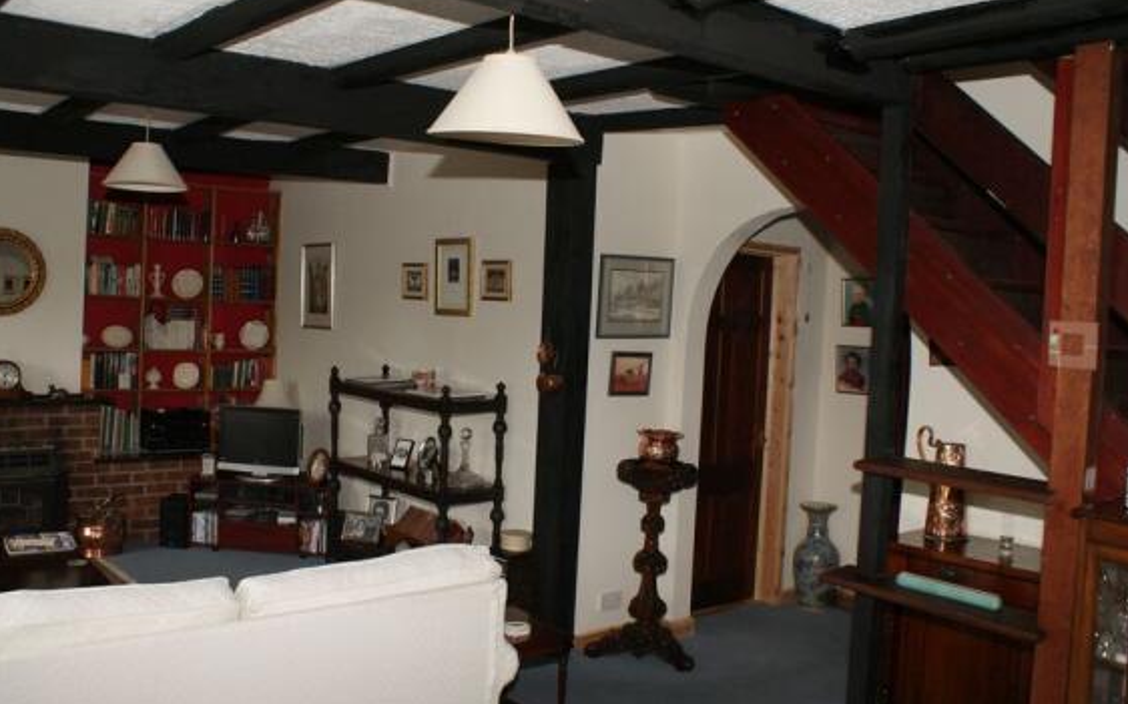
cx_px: 505
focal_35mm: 32
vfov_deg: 39.4
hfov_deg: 59.5
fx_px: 984
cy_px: 316
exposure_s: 1/60
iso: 400
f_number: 5.6
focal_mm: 18
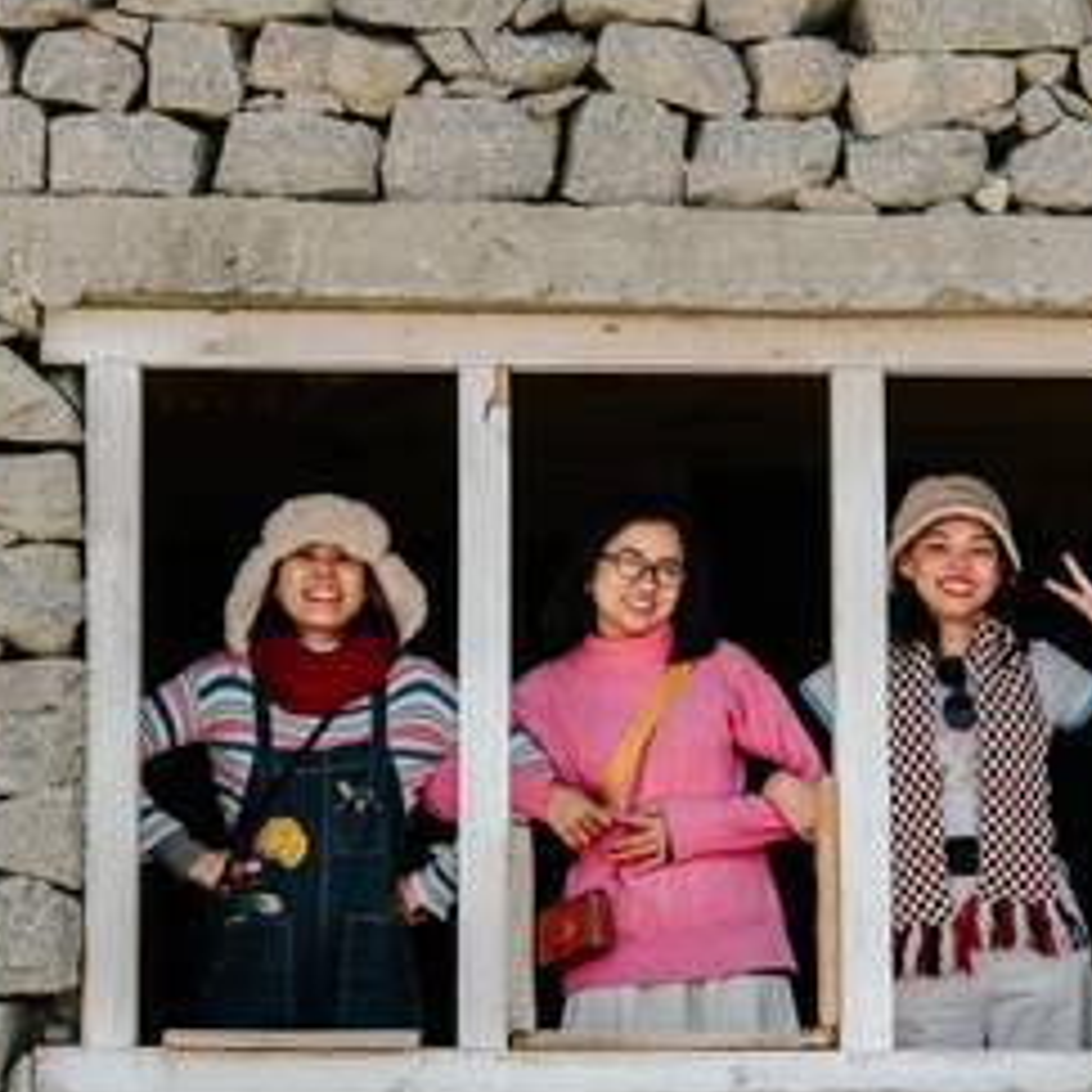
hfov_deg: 14.9
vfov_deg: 14.9
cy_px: 638
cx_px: 584
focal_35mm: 117
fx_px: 4176
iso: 80
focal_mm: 45.5
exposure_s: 1/250
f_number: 2.8
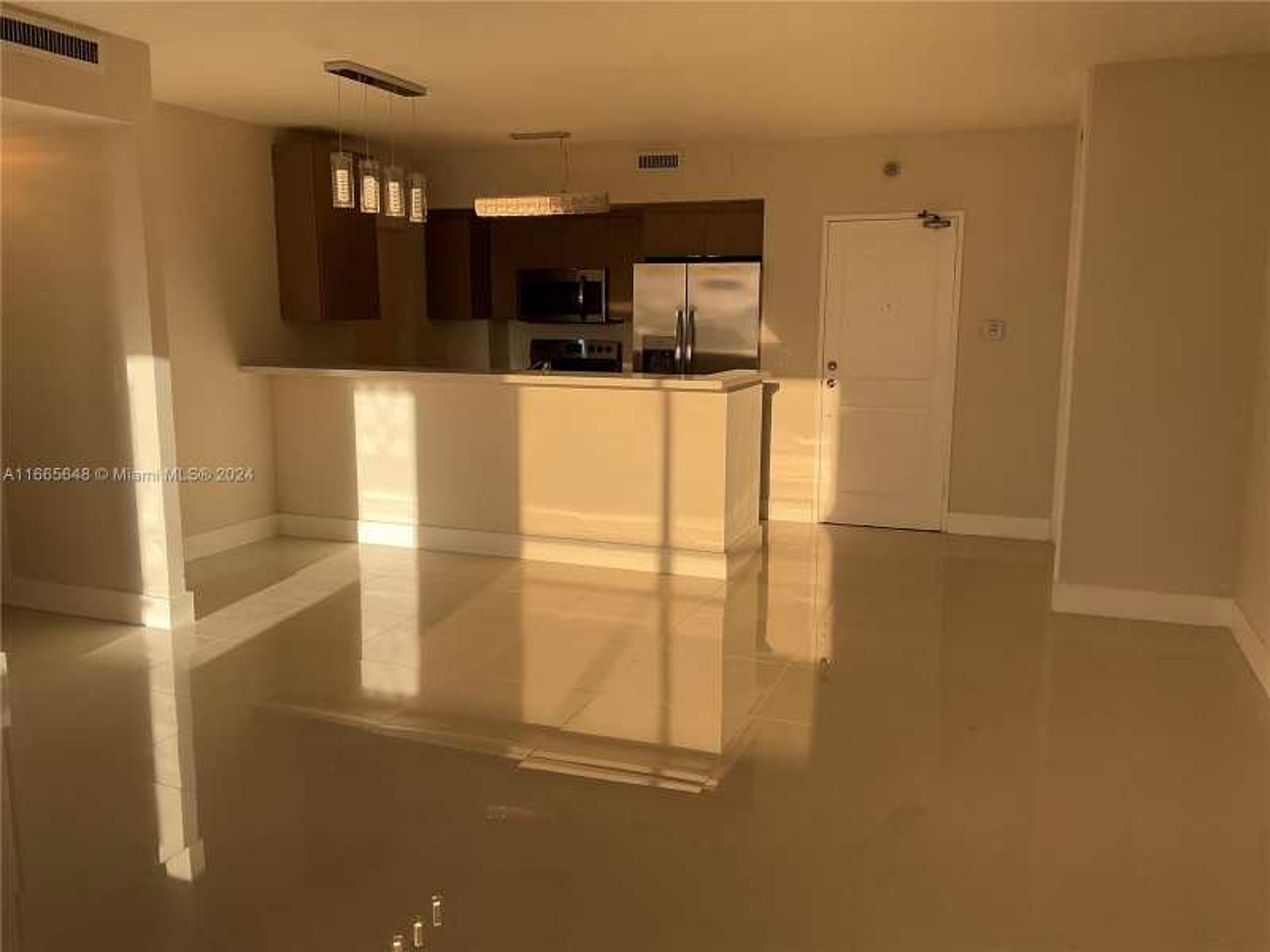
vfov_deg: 48.2
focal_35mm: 29
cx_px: 635
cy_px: 476
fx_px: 1064
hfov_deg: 61.7
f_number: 1.8
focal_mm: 3
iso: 16
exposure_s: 1/495
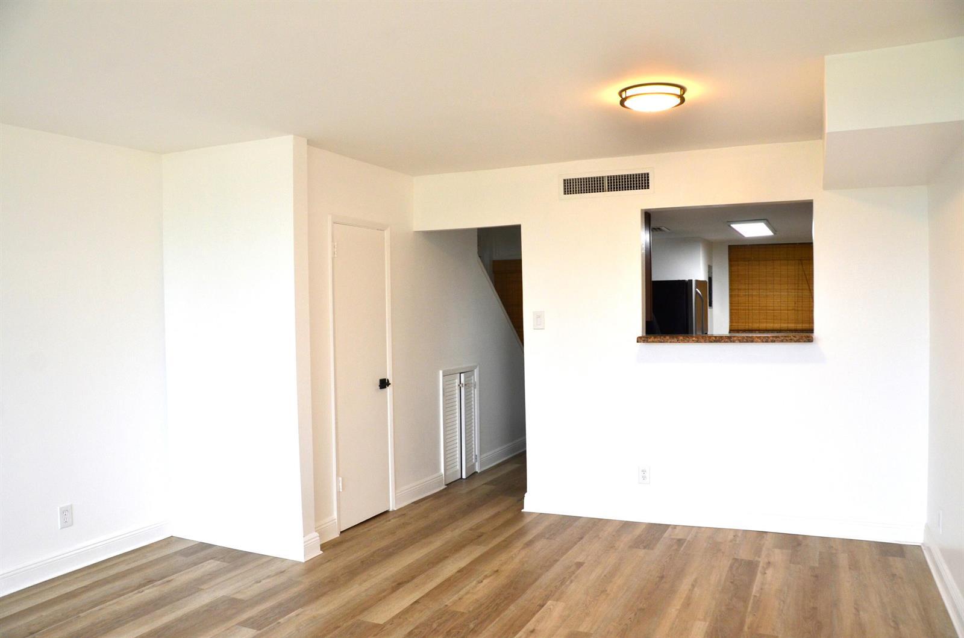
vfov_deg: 47.7
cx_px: 482
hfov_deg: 67.5
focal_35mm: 27
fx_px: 721
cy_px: 319
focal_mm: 18
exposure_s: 1/125
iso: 400
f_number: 5.6
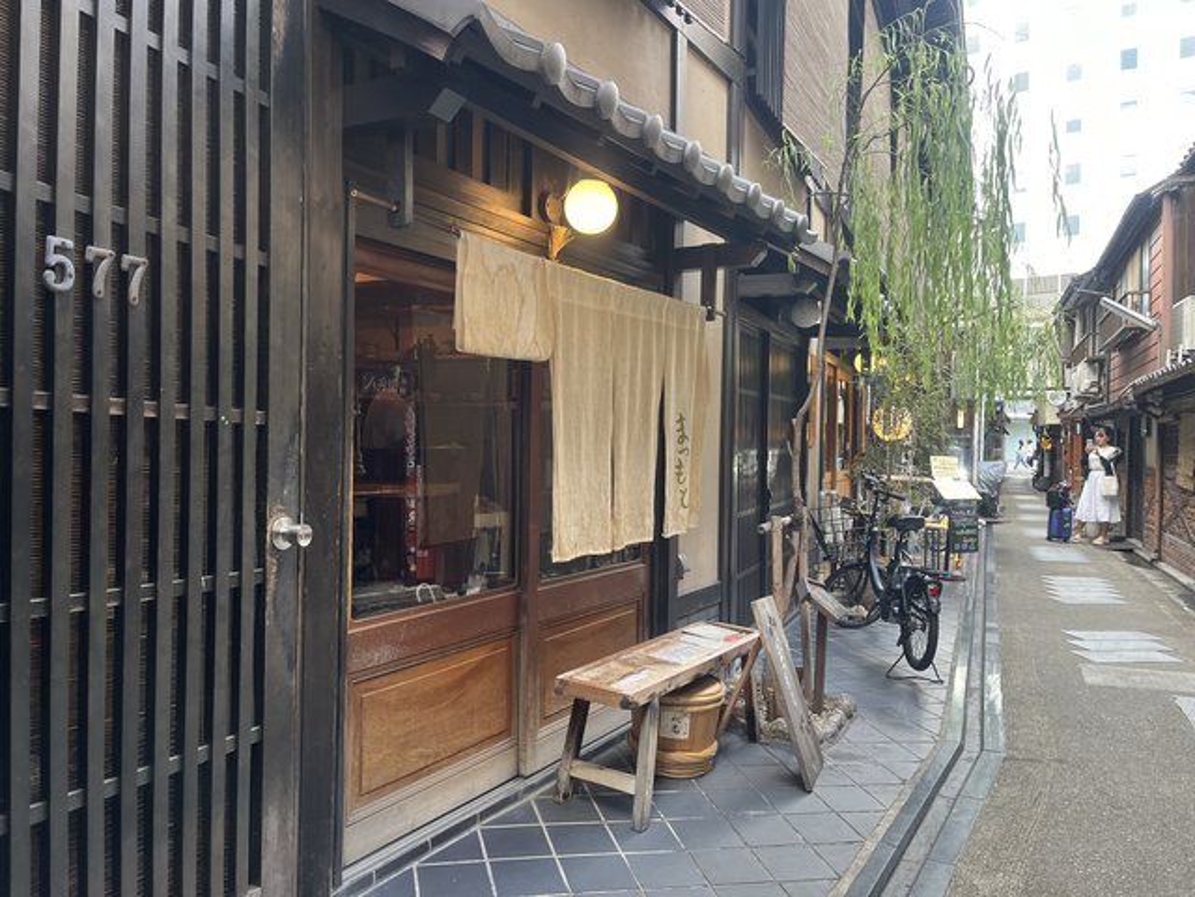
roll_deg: -0.7
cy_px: 448
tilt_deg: -0.1
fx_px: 898
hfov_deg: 67.3
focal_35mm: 26
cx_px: 598
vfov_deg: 53.1
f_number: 1.6
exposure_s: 1/121
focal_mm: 5.1
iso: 125
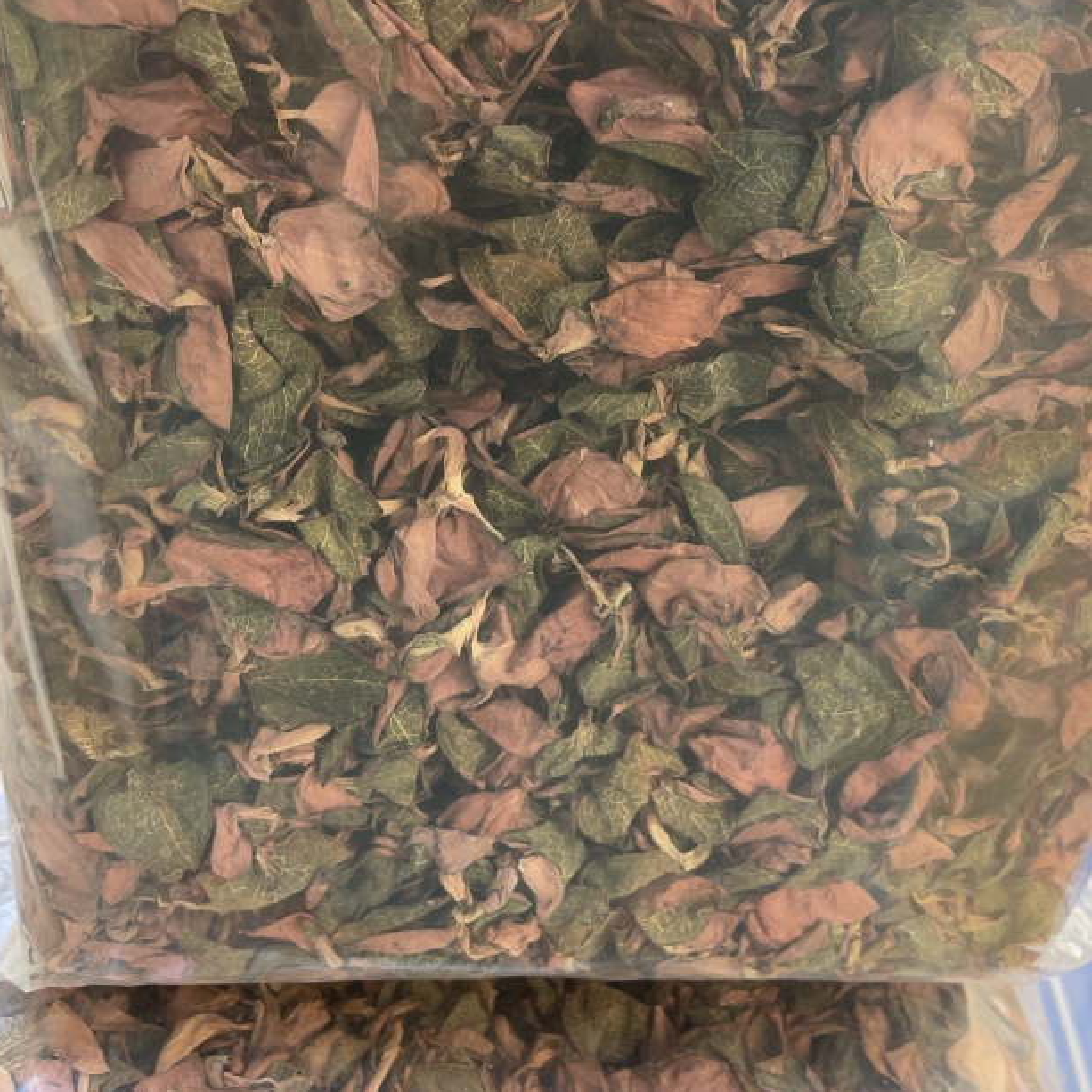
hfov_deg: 41.7
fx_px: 1428
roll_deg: -0.5
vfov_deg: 40.3
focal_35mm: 40
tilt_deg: -22.1
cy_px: 229
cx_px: 638
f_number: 1.6
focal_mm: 5.1
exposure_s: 1/121
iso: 80
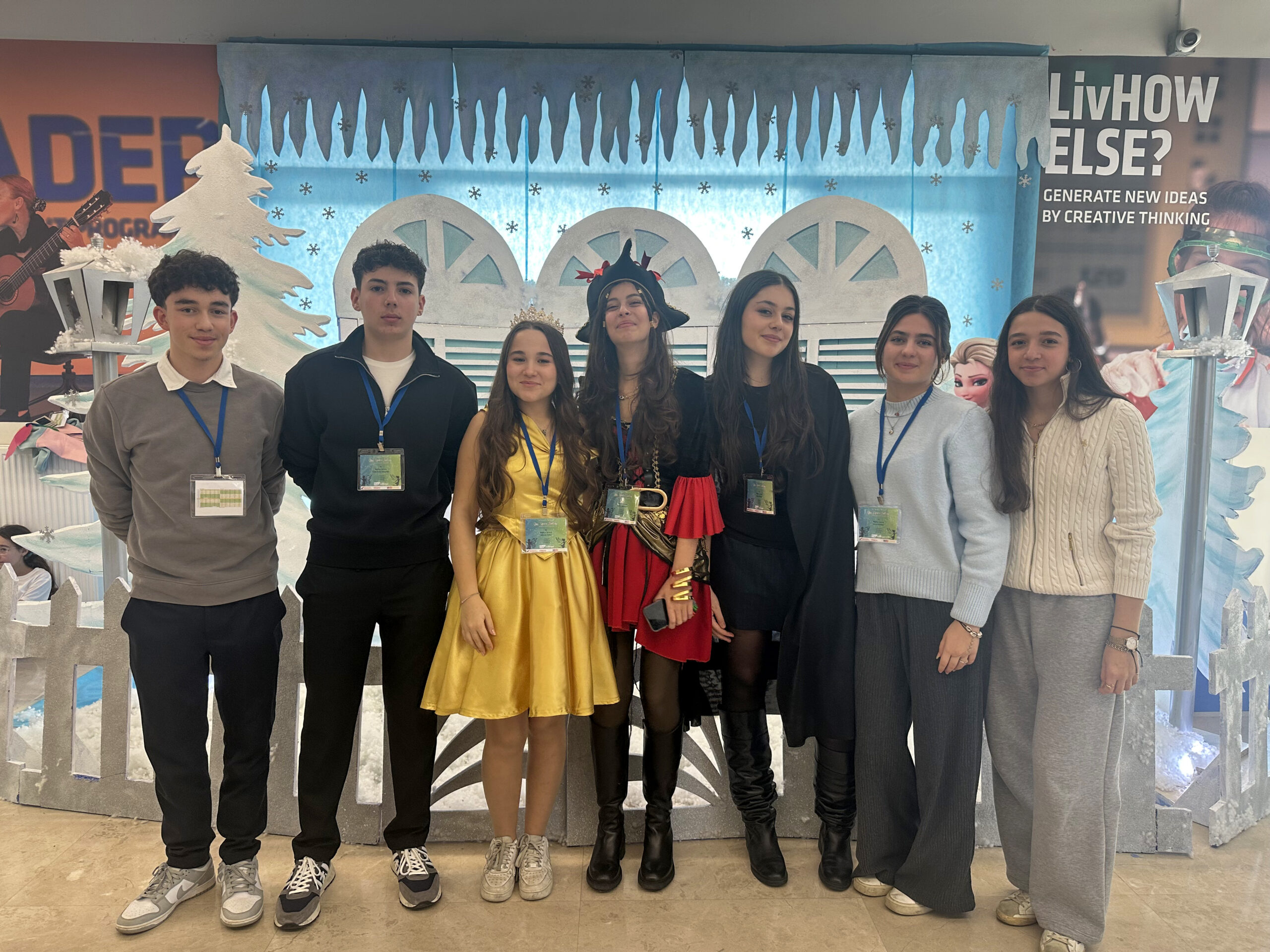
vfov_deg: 56.8
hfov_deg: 71.6
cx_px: 635
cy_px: 476
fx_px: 881
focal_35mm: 24
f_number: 1.78
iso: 100
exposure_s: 1/100
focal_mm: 6.86
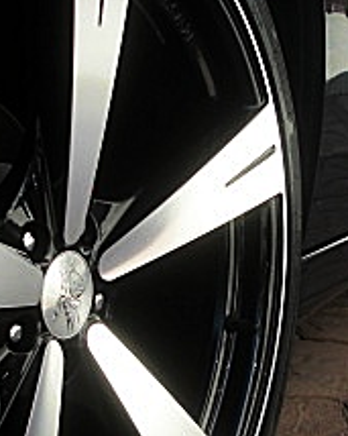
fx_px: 1353
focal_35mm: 105
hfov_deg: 14.7
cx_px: 181
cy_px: 308
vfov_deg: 18.2
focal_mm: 6.3
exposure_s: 1/250
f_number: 2.8
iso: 50
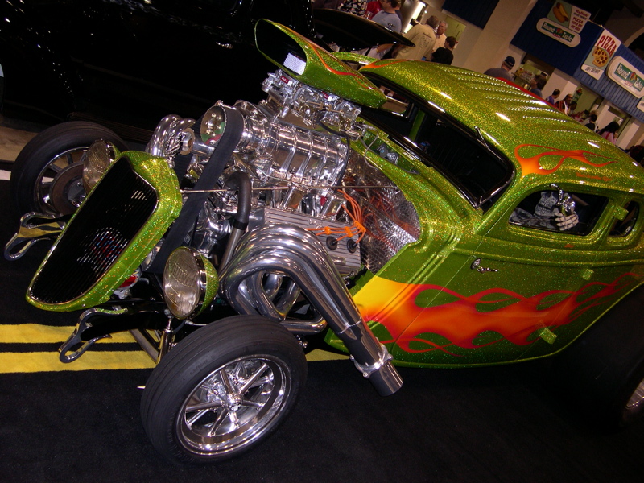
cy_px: 242
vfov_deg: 37.7
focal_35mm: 38
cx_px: 322
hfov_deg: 49.0
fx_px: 707
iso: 149
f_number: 2.8
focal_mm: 8
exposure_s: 1/60
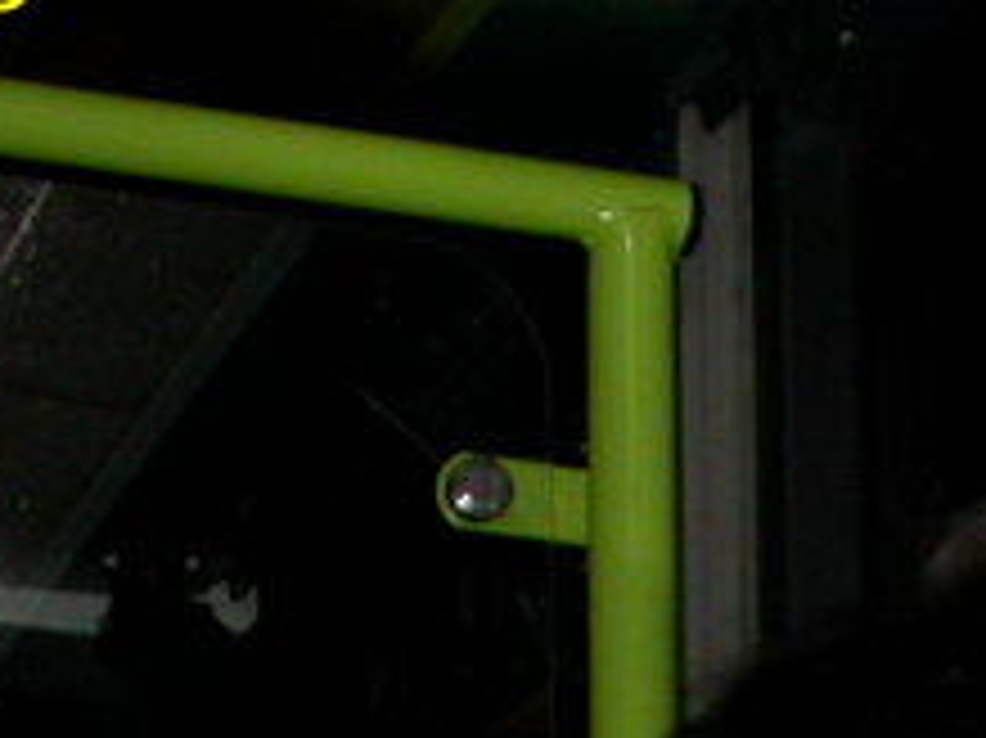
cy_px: 1584
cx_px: 1013
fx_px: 5067
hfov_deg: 11.0
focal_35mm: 178
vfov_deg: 7.9
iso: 100
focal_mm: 7.85
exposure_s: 1/60
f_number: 2.6
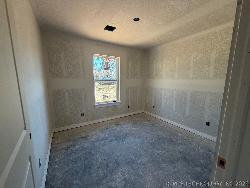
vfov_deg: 85.7
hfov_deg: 102.1
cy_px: 94
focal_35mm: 14
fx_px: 101
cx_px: 125
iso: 200
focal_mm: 2.22
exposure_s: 1/121
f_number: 2.2
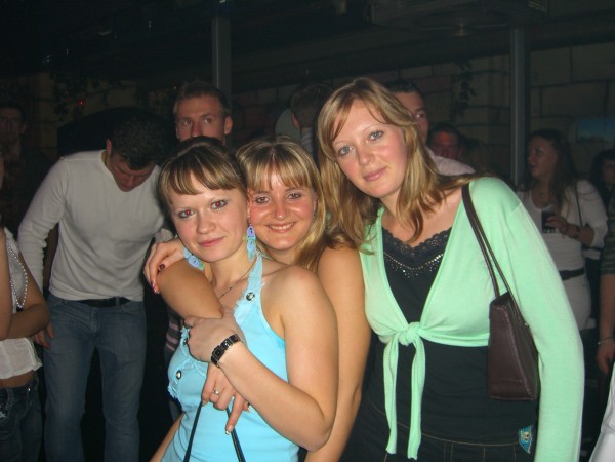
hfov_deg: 49.0
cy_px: 231
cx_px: 308
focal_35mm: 38
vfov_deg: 37.7
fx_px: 675
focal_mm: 7.9
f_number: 2.8
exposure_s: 1/60
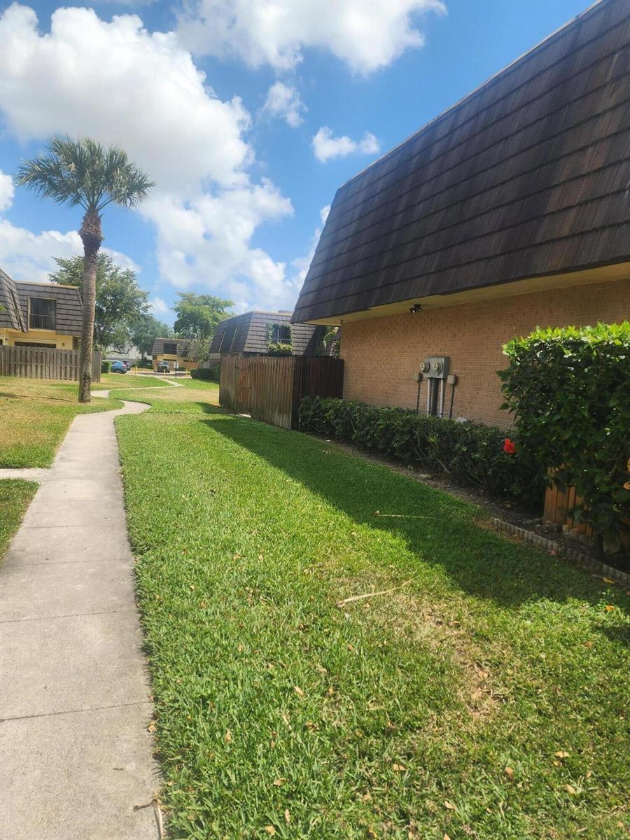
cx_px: 315
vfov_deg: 73.9
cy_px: 420
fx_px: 558
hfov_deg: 58.9
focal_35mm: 23
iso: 12
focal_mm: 6.4
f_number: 1.8
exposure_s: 1/997
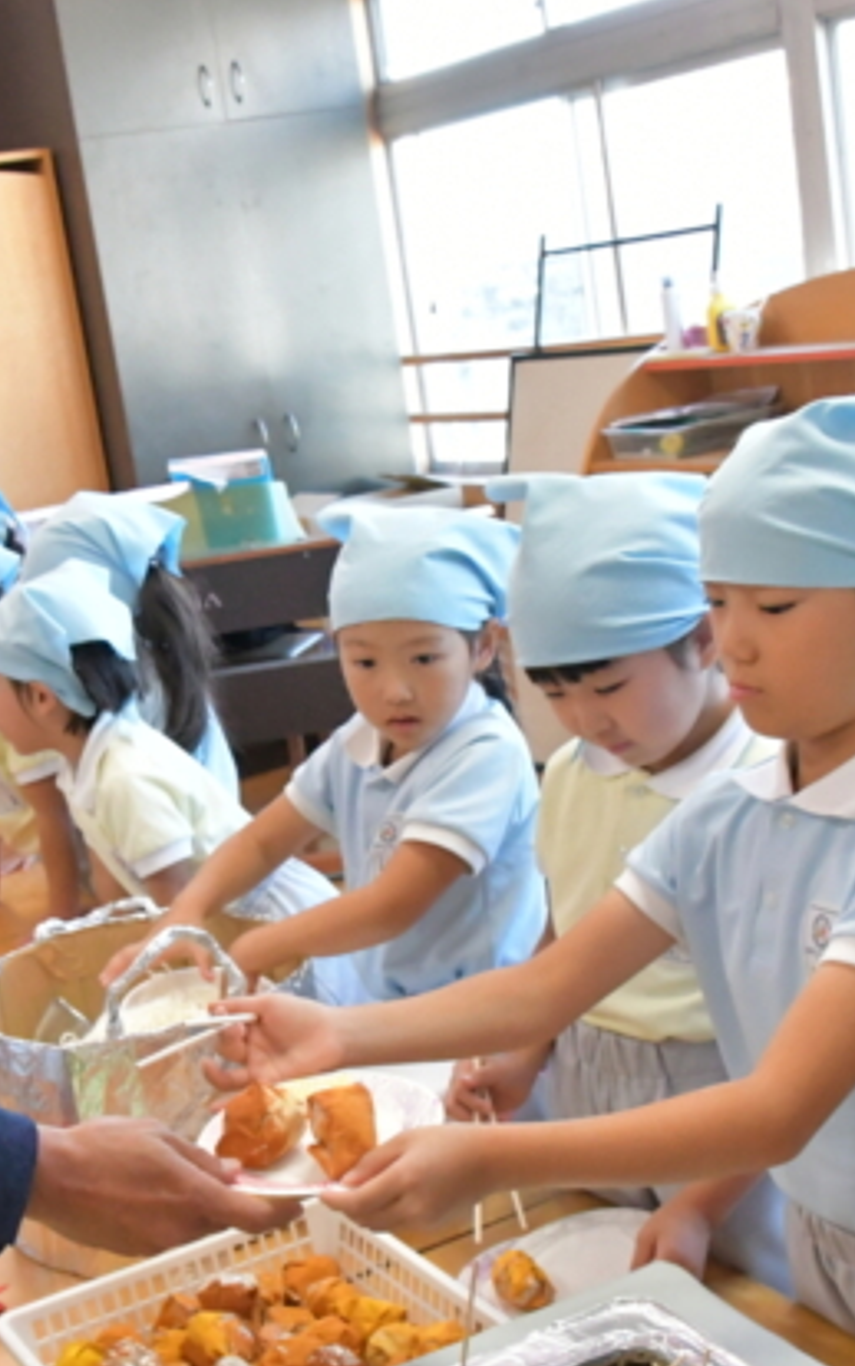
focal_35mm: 51
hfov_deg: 25.2
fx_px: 1900
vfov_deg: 39.5
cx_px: 254
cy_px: 779
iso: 8000
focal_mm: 18
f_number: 8
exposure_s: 1/250
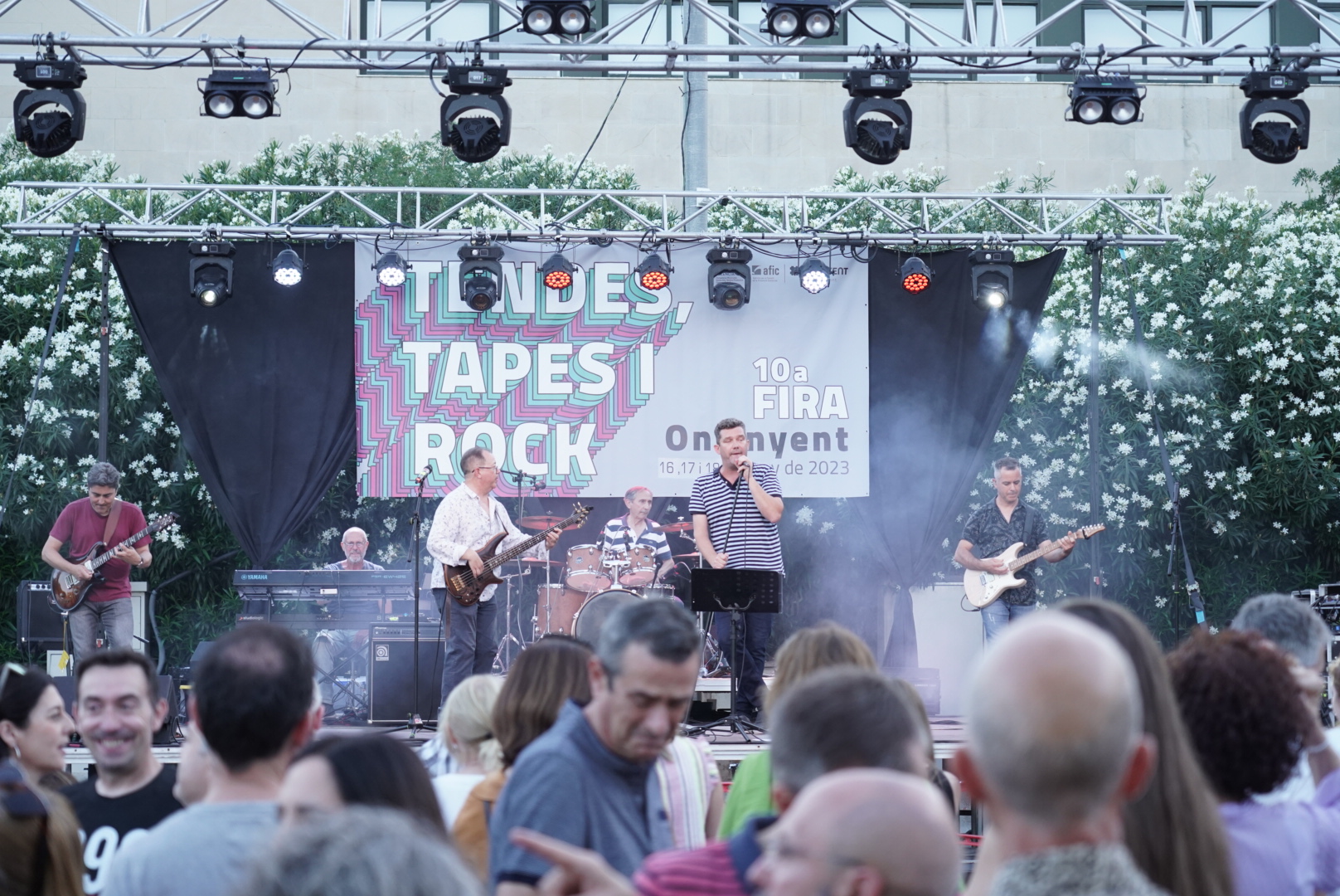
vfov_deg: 19.5
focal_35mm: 70
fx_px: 2607
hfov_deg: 28.8
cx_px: 670
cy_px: 448
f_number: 4
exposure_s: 1/320
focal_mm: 70
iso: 1600
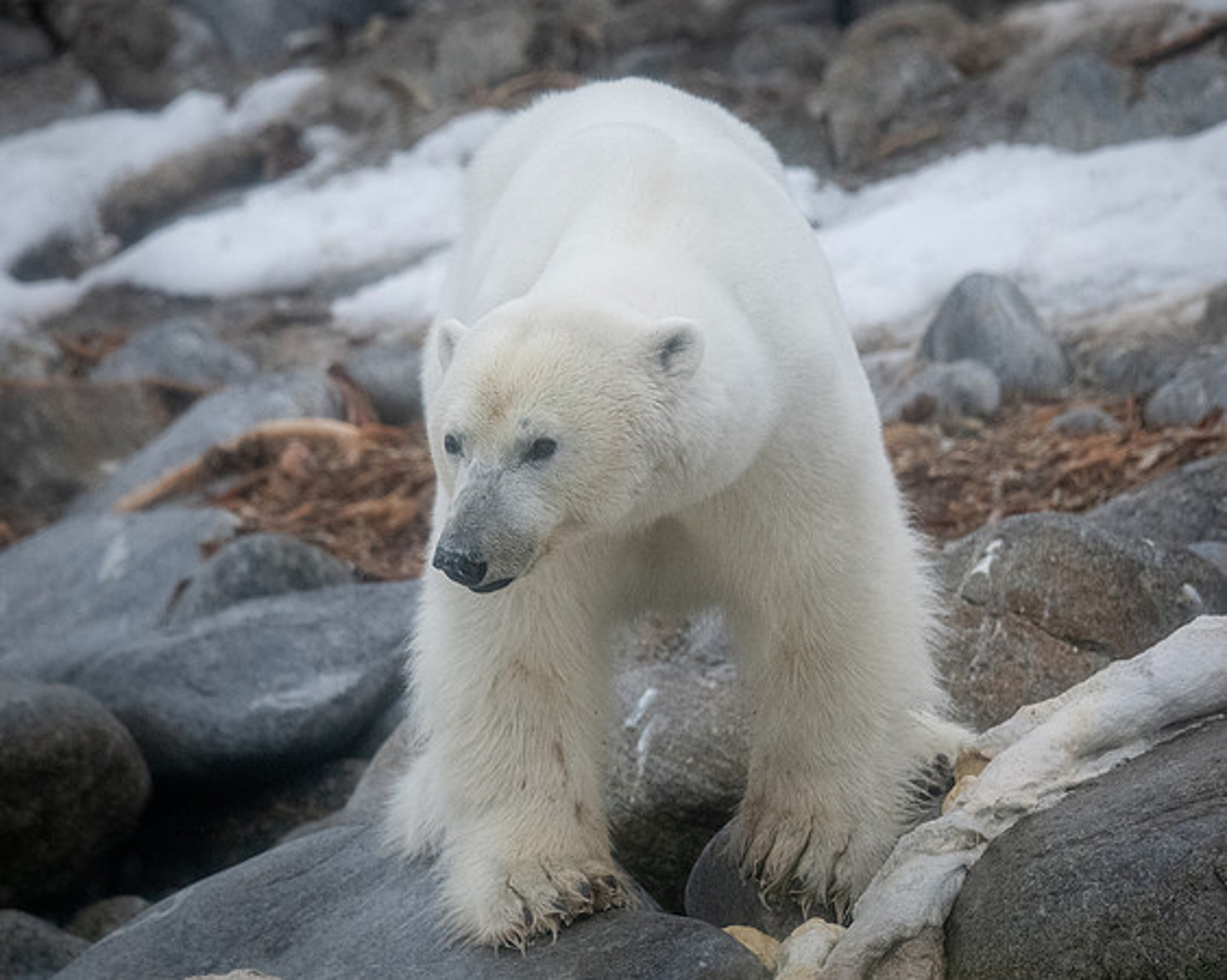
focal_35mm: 618
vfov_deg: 2.5
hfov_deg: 3.1
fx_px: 22430
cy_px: 320
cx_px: 734
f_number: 6
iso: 3200
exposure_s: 1/2000
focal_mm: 400
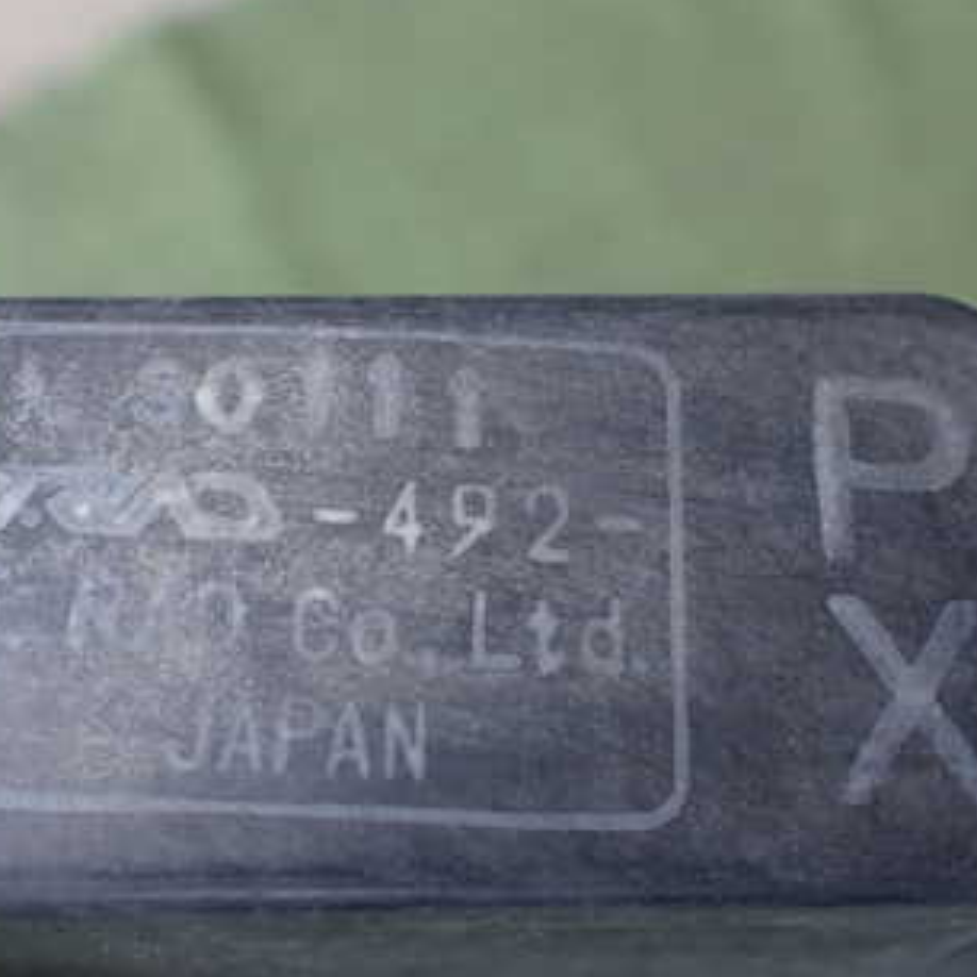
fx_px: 1660
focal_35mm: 52
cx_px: 402
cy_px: 501
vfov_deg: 32.8
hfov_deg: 32.7
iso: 200
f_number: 2.3
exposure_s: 1/125
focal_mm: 5.4
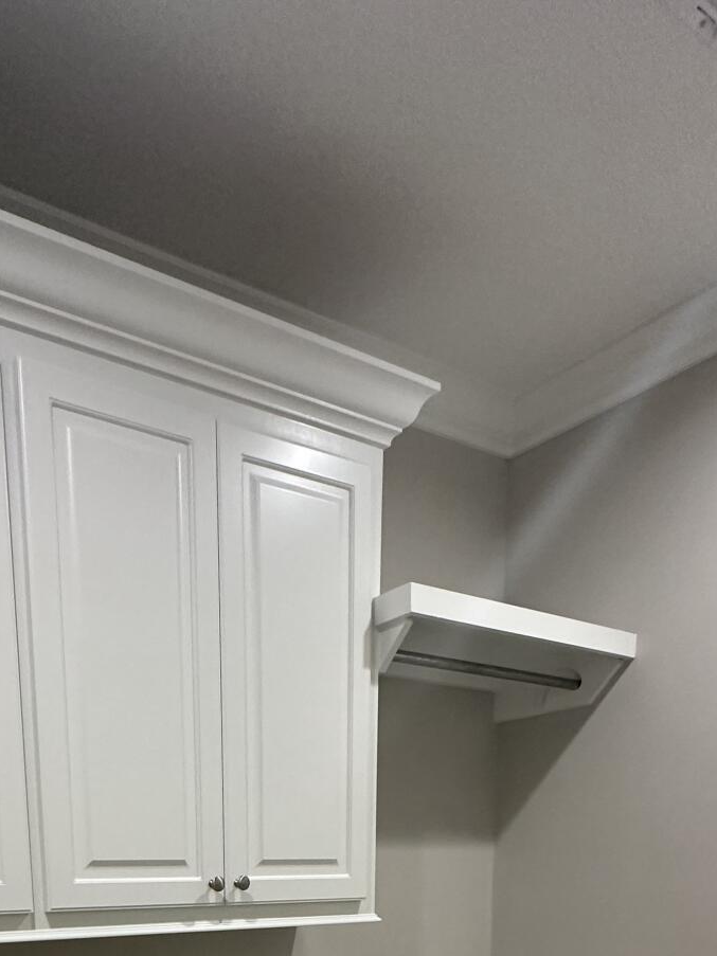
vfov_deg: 44.9
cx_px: 216
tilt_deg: -10.1
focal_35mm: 31
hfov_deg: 44.5
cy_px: 1042
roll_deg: +0.7
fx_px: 856
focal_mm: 2.22
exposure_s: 1/120
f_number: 2.2
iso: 250
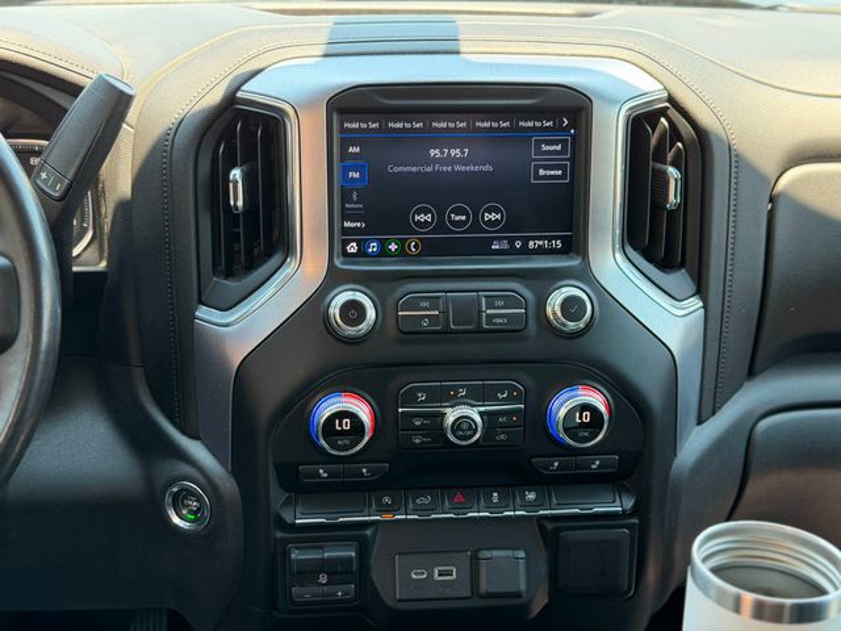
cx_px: 420
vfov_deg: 30.3
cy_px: 316
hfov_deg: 39.7
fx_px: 1166
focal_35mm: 48
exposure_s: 1/194
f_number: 1.78
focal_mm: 6.76
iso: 200
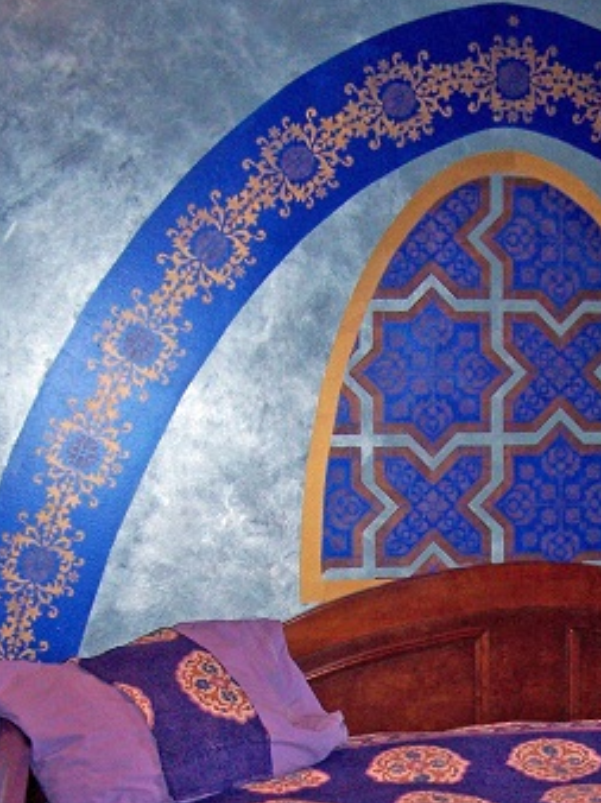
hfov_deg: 20.1
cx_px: 506
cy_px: 736
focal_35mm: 72
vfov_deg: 26.1
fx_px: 1669
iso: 140
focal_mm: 6.3
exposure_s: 1/60
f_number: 2.8
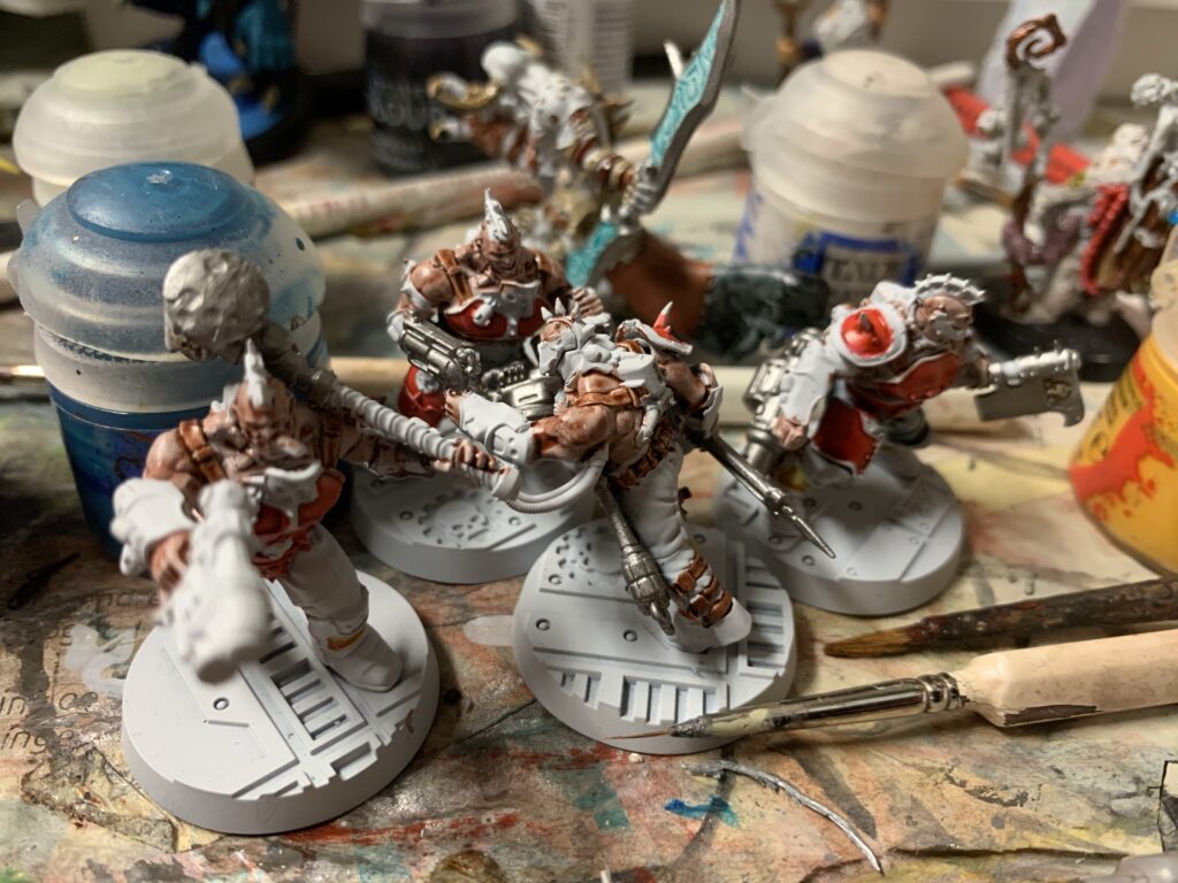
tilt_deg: -38.2
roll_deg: -3.6
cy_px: 442
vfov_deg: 53.1
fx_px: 885
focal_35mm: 26
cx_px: 589
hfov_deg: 67.3
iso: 400
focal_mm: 4.25
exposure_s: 1/50
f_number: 1.8
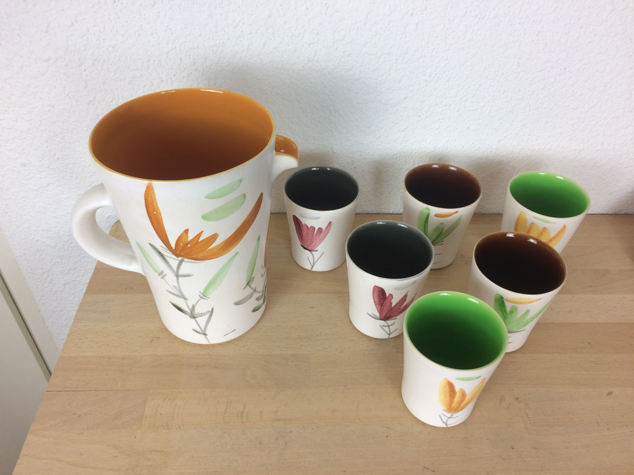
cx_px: 317
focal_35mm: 29
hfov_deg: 61.7
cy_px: 238
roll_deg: -2.0
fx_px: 531
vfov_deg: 48.2
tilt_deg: -40.7
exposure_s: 1/50
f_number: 2.2
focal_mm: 4.15
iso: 40
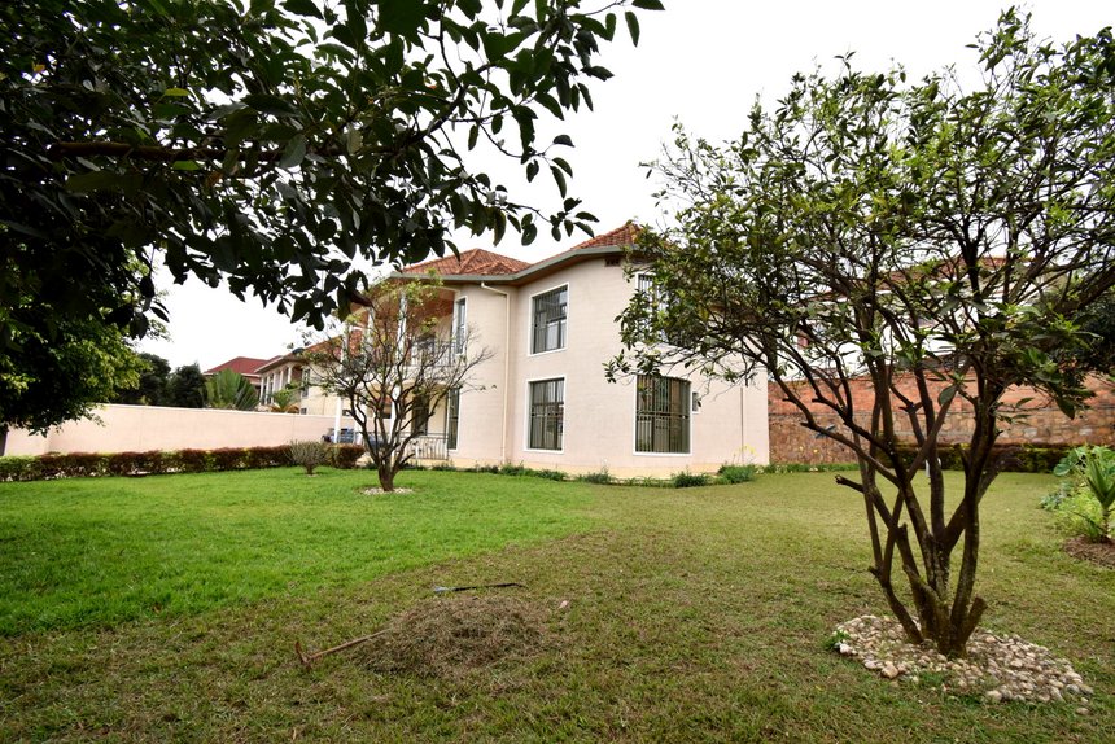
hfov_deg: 100.4
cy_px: 372
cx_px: 558
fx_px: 465
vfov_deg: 77.4
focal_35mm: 15
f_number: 8
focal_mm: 10
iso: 100
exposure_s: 1/160
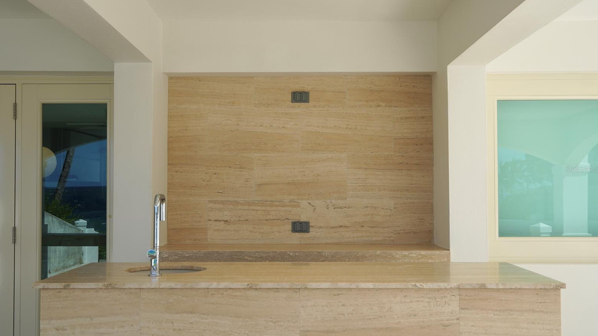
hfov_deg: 44.1
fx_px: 738
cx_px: 294
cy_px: 169
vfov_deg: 25.7
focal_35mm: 47
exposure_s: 1/400
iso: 100
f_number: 5
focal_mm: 29
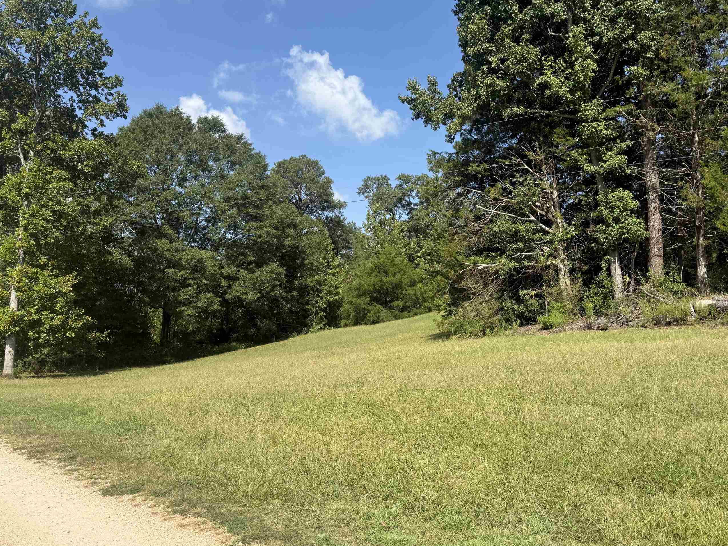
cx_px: 416
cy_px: 237
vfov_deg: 48.1
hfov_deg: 61.4
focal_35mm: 29
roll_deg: -0.1
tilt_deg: +7.9
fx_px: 610
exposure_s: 1/3279
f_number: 1.78
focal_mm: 6.76
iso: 80
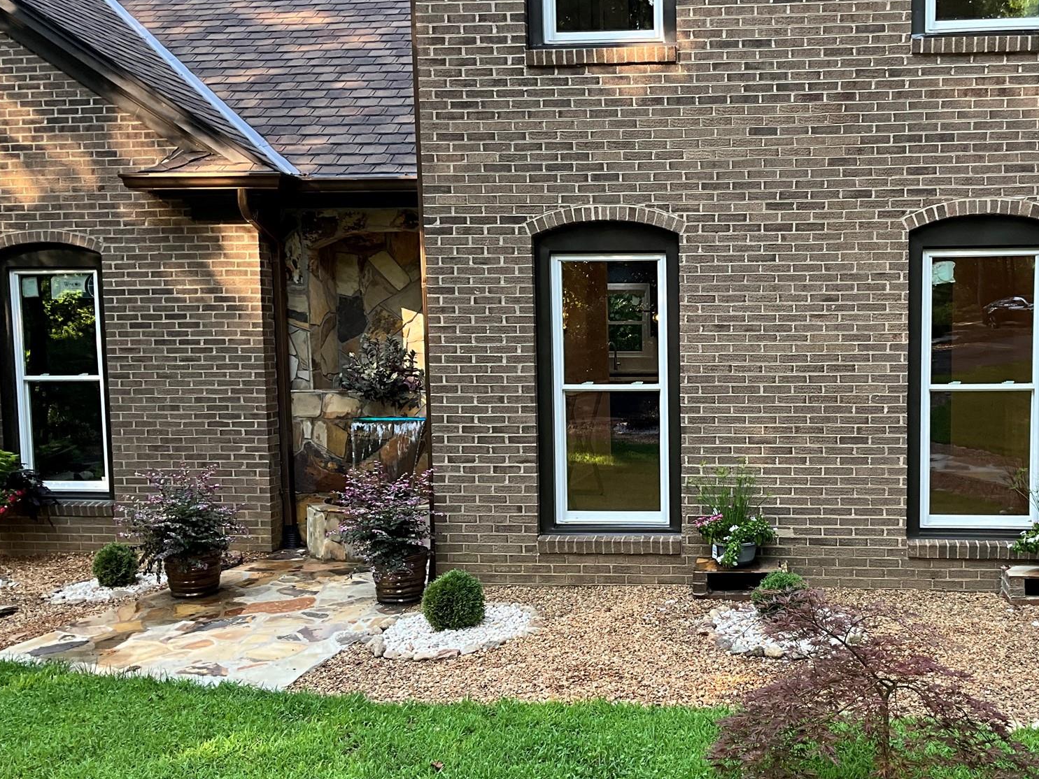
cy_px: 433
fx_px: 1201
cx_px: 711
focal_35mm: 40
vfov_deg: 35.9
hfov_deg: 45.9
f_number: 1.8
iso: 32
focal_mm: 3
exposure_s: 1/122
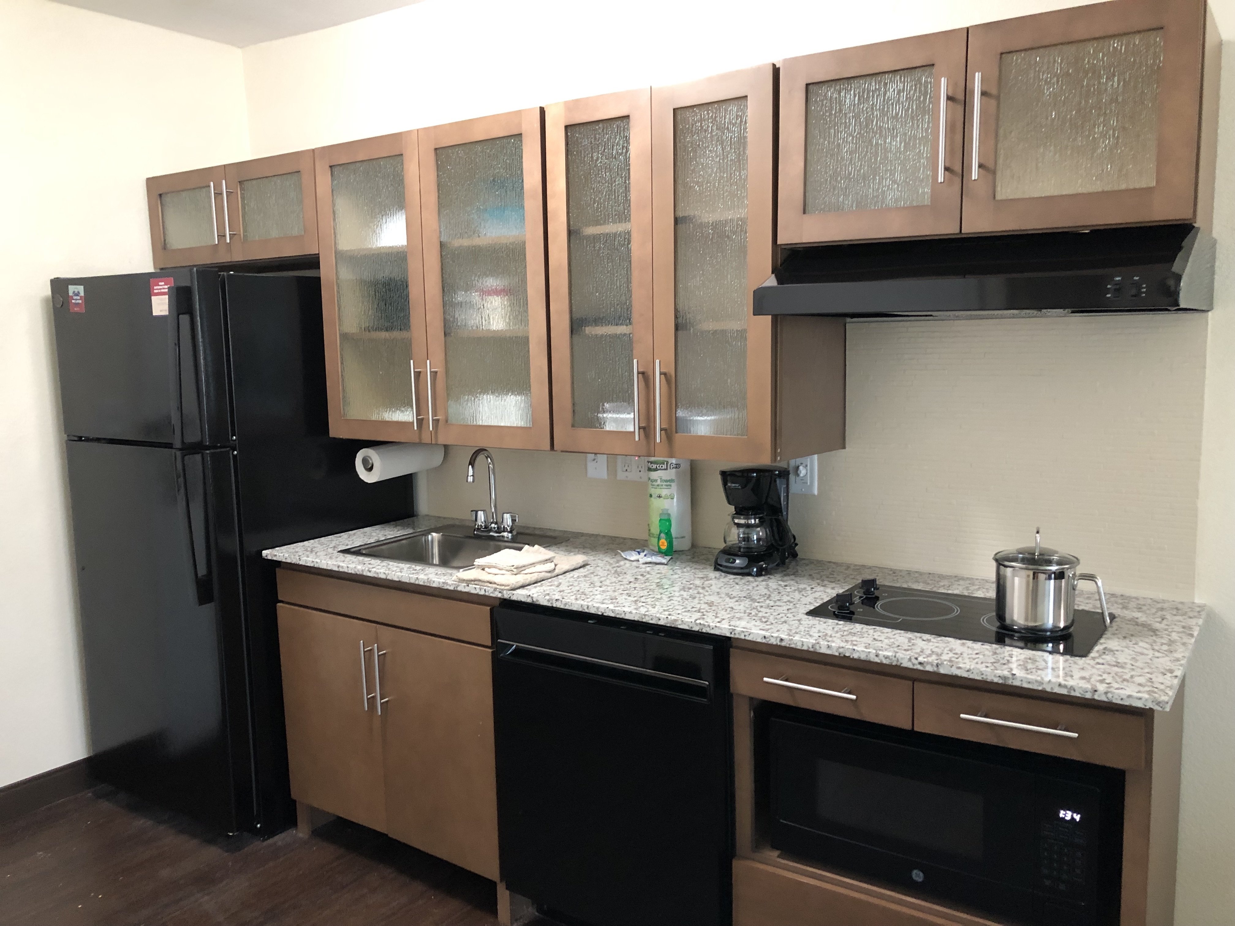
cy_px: 463
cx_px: 618
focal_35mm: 28
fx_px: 999
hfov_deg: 63.4
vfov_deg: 49.7
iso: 80
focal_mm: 4
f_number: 1.8
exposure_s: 1/8
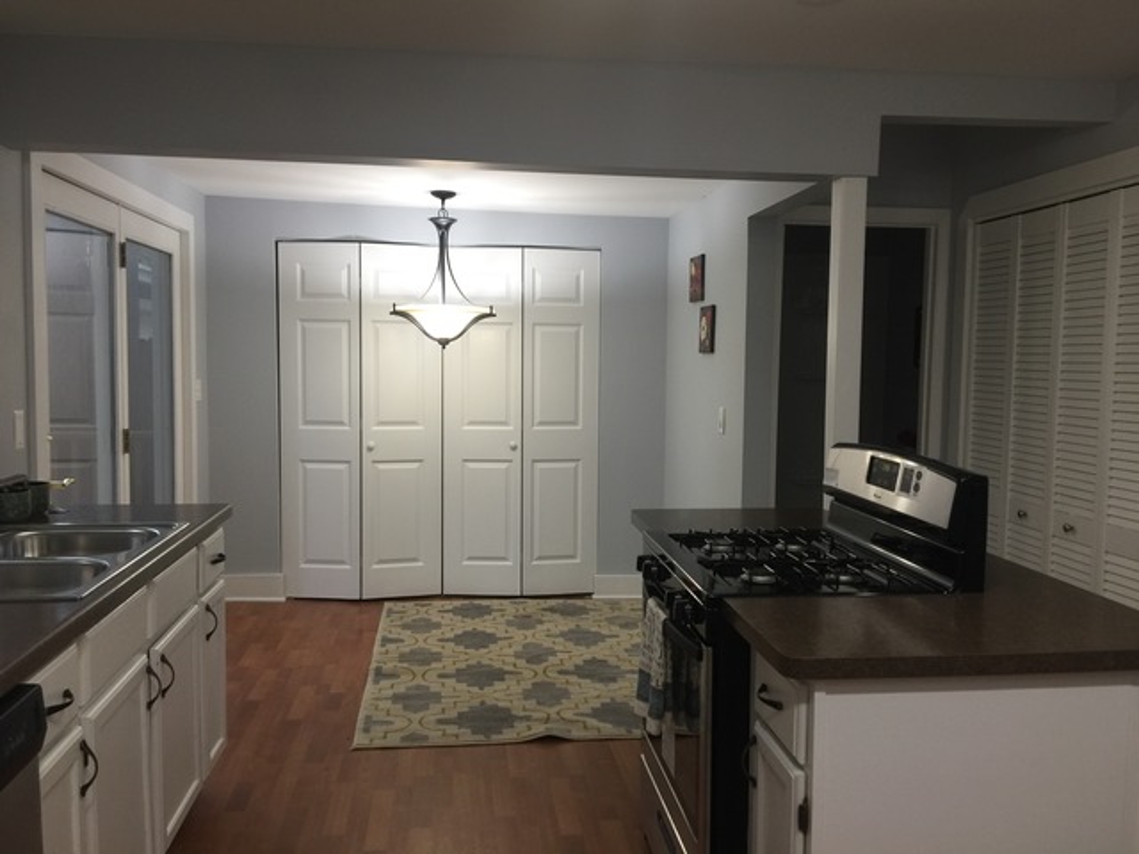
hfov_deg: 61.7
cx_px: 570
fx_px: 954
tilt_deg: -4.5
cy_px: 427
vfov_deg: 48.2
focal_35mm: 29
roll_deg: -0.8
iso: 32
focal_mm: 4.15
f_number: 2.2
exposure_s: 1/15
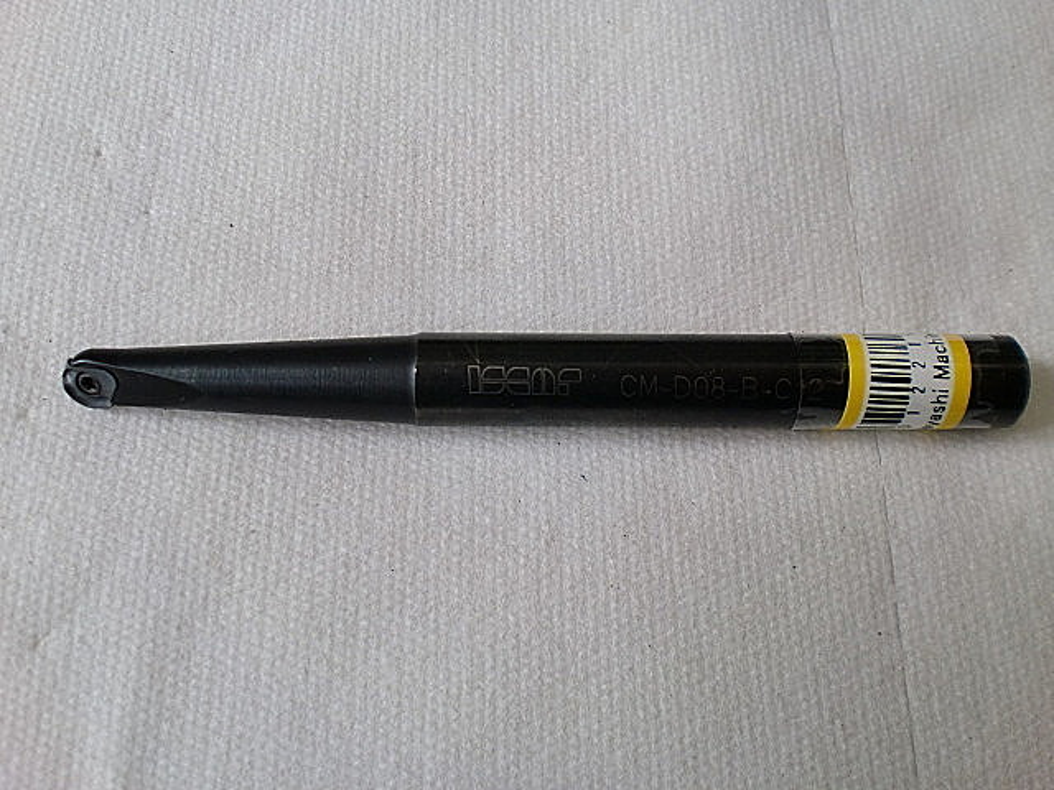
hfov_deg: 52.6
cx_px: 527
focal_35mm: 35
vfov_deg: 40.7
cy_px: 395
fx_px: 1066
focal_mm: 6.3
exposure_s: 1/60
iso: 100
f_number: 3.1
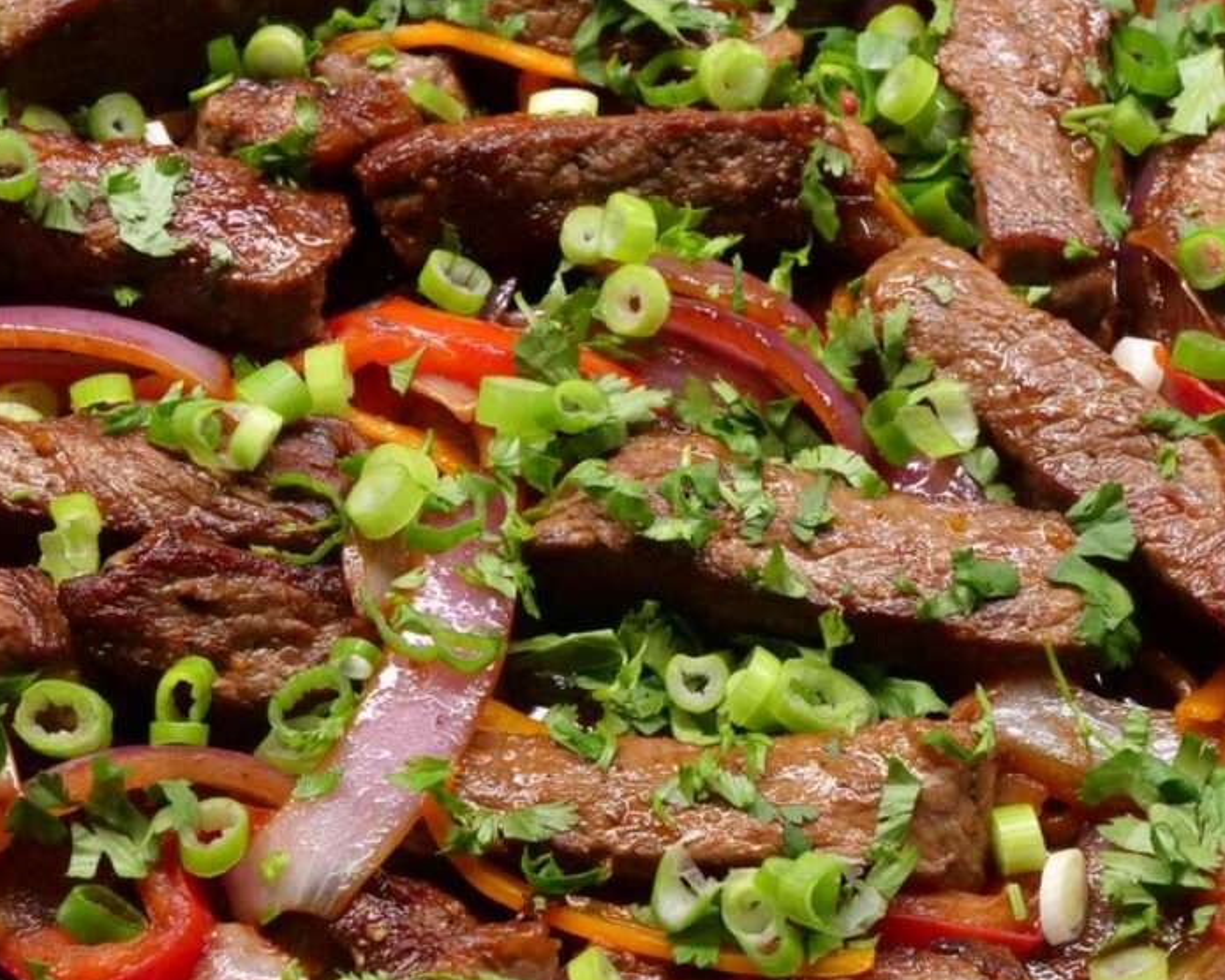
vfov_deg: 16.7
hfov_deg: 20.8
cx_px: 578
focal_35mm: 92
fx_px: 3335
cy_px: 464
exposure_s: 1/80
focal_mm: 32
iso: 2000
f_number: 10
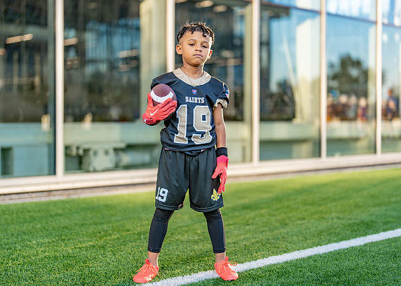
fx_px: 667
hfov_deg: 33.5
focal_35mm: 59
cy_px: 131
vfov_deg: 24.2
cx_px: 201
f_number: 1.2
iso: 100
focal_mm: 50
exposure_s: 1/1000
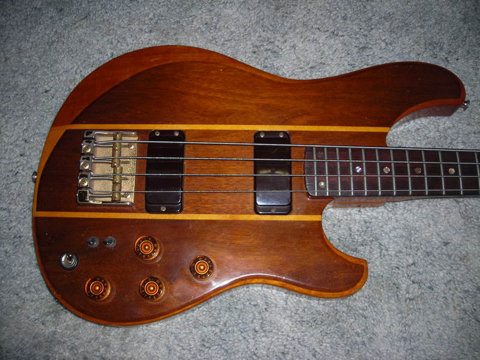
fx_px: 527
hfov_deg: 49.0
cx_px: 240
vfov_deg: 37.7
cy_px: 180
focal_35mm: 38
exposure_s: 1/60.1
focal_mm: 6.3
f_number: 3.2
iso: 50
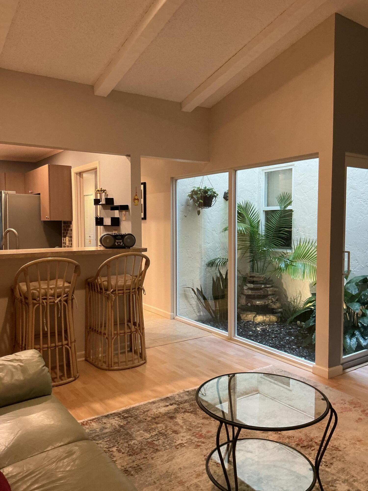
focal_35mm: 29
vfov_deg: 61.7
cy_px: 246
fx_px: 411
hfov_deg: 48.2
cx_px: 184
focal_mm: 3
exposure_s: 1/60
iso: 200
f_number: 1.8
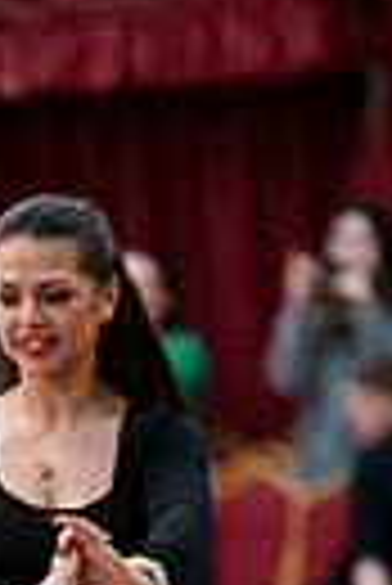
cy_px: 832
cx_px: -77
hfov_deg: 4.7
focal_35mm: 294
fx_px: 4789
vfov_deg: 6.9
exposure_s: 1/400
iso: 2500
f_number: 1.4
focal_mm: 85
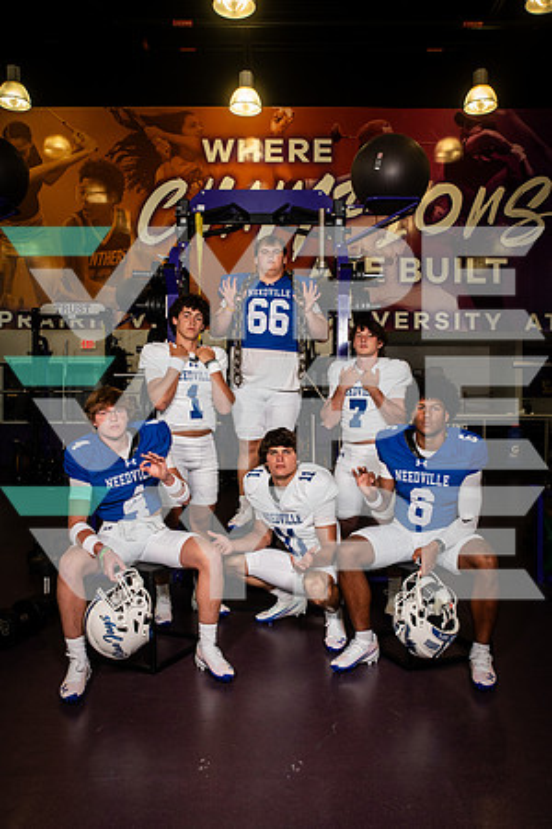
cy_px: 414
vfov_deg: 61.9
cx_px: 276
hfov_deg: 43.6
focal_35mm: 30
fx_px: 690
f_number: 7.1
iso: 800
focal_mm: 30
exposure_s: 1/320
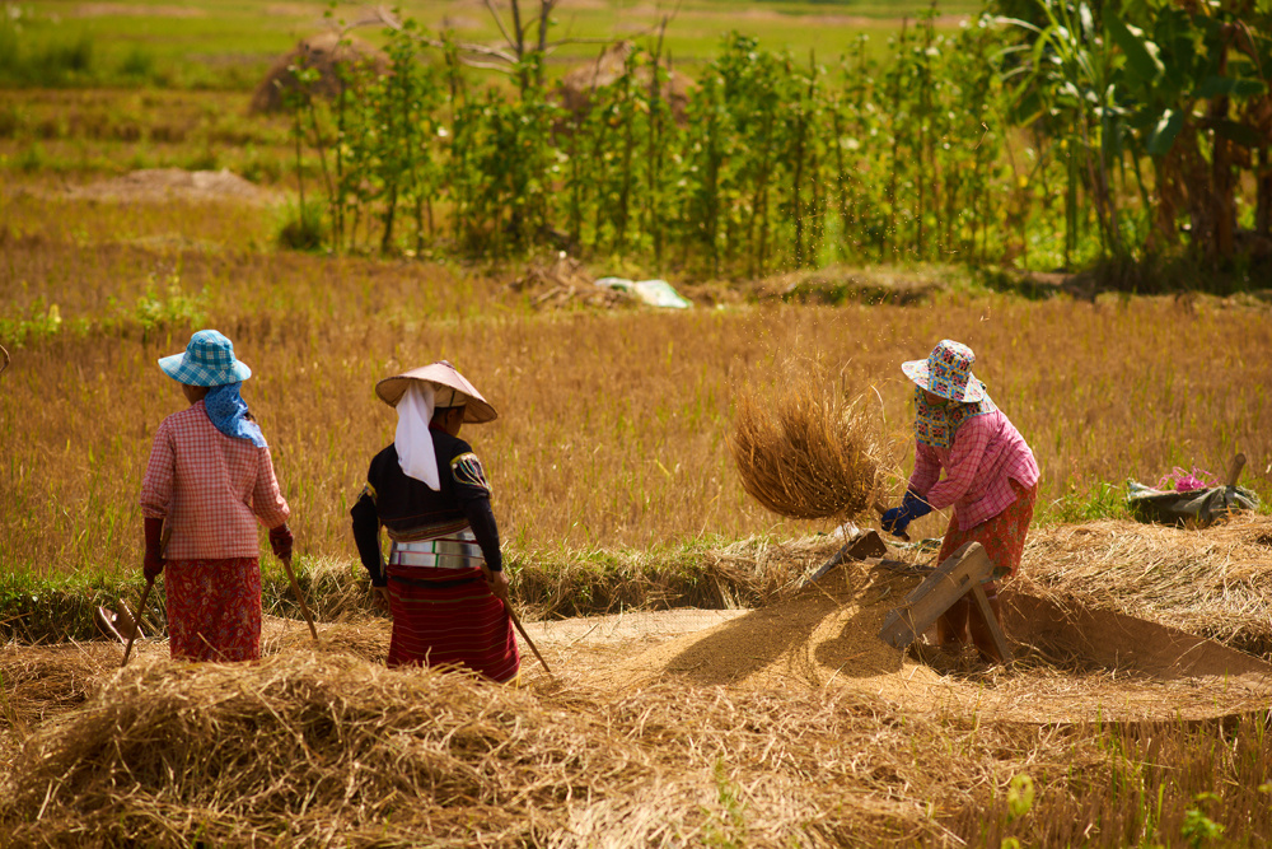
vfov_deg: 6.9
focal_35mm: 200
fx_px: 7067
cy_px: 424
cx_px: 636
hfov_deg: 10.3
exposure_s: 1/2000
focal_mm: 200
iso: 200
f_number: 4
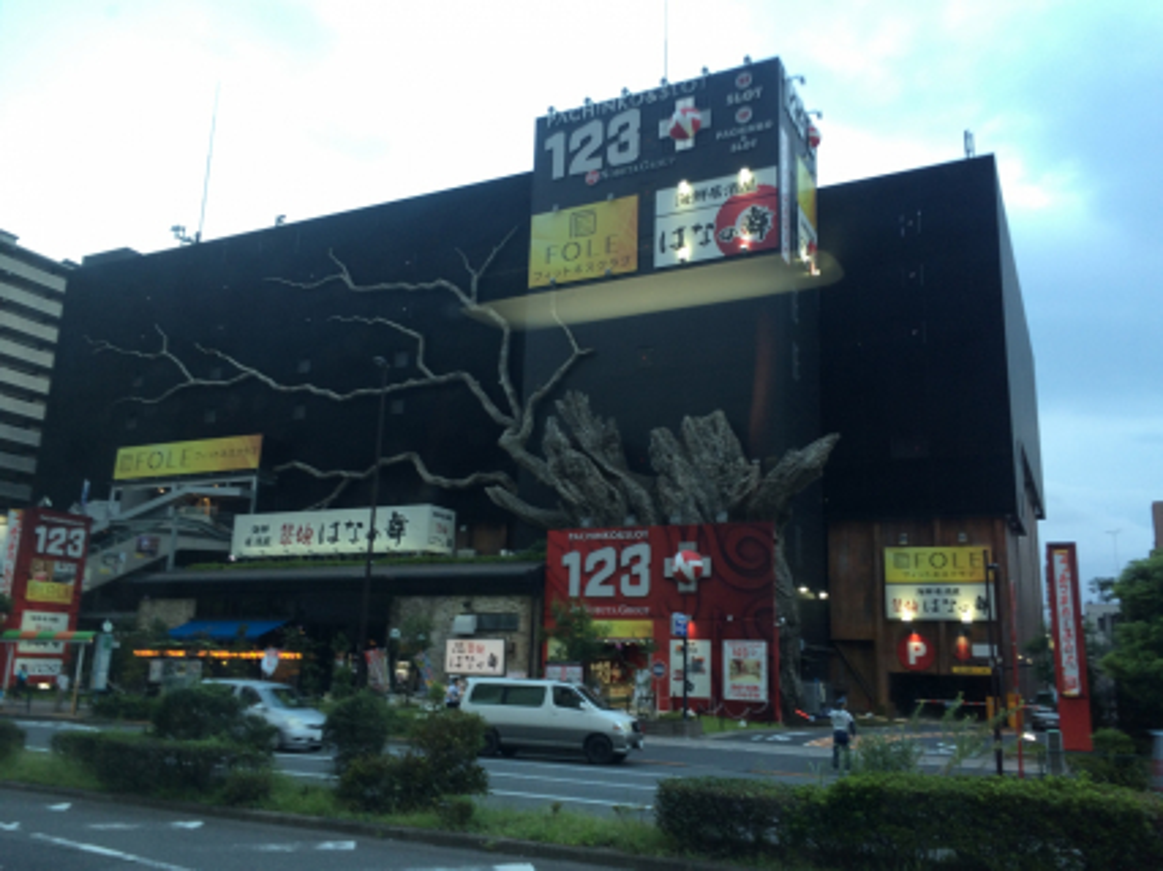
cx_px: 582
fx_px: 974
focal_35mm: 29
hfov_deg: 61.7
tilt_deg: +11.9
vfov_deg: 48.2
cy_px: 436
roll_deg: -2.0
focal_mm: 4.15
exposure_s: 1/40
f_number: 2.2
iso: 32
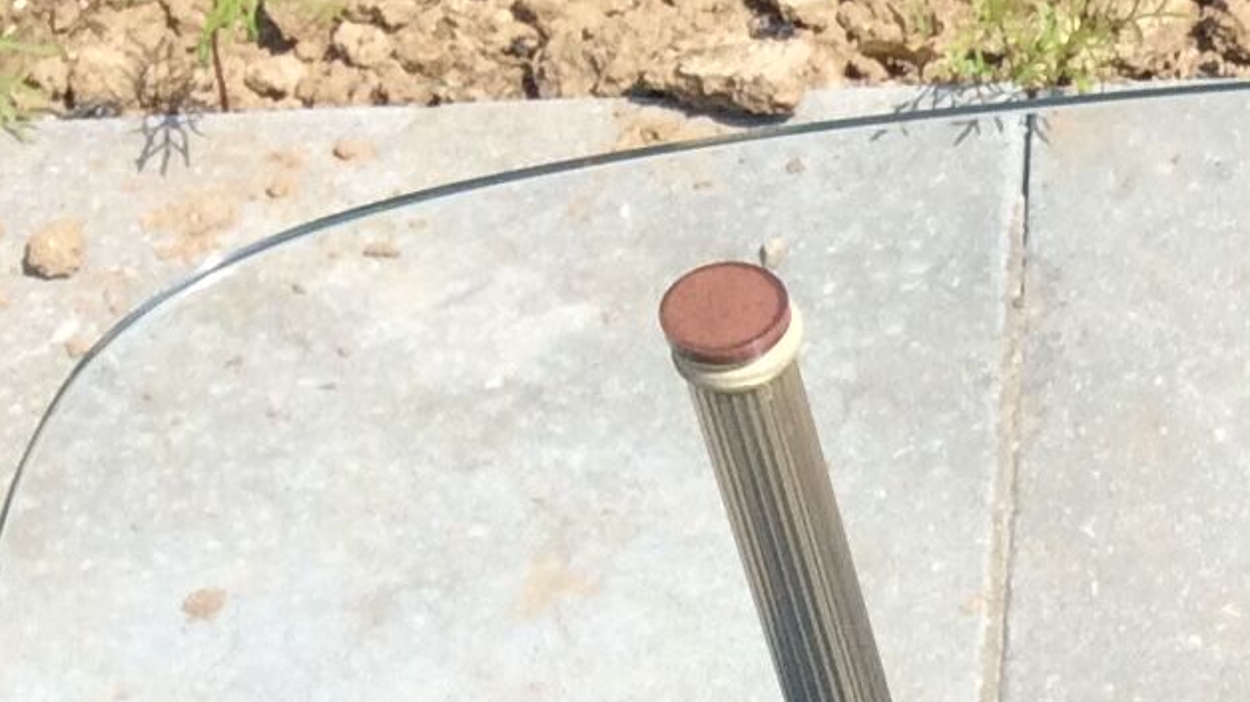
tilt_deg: -53.6
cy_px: 1017
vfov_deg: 8.3
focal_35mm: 144
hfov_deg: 13.9
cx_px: 1908
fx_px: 4771
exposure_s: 1/1192
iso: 32
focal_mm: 3.3
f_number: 2.4
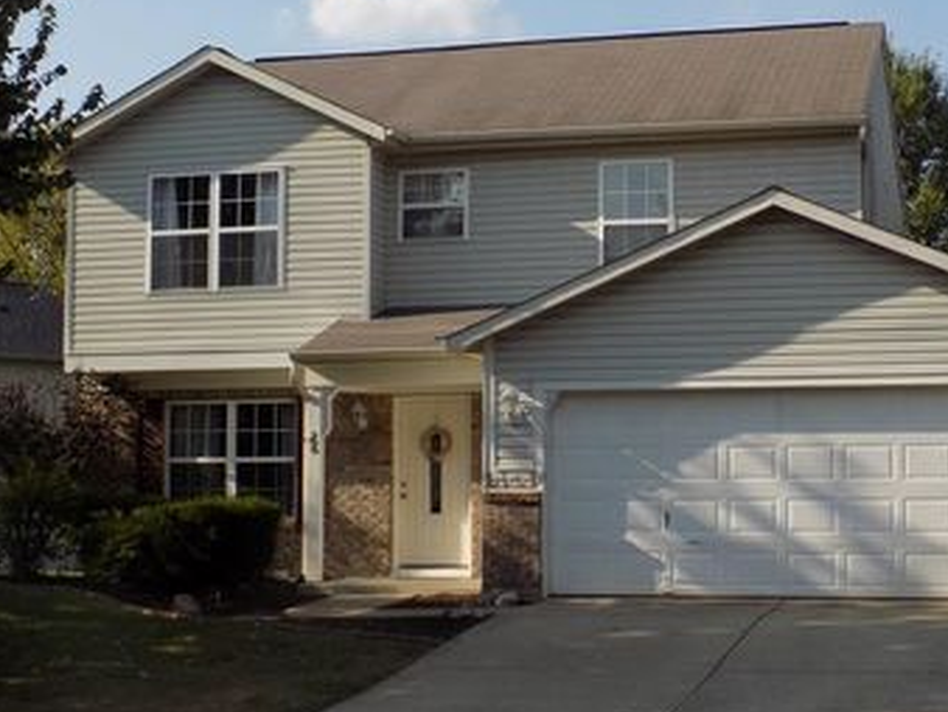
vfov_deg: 21.6
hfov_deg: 28.5
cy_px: 355
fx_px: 1864
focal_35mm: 68
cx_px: 508
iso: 80
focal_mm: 8.1
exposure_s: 1/640
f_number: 3.7
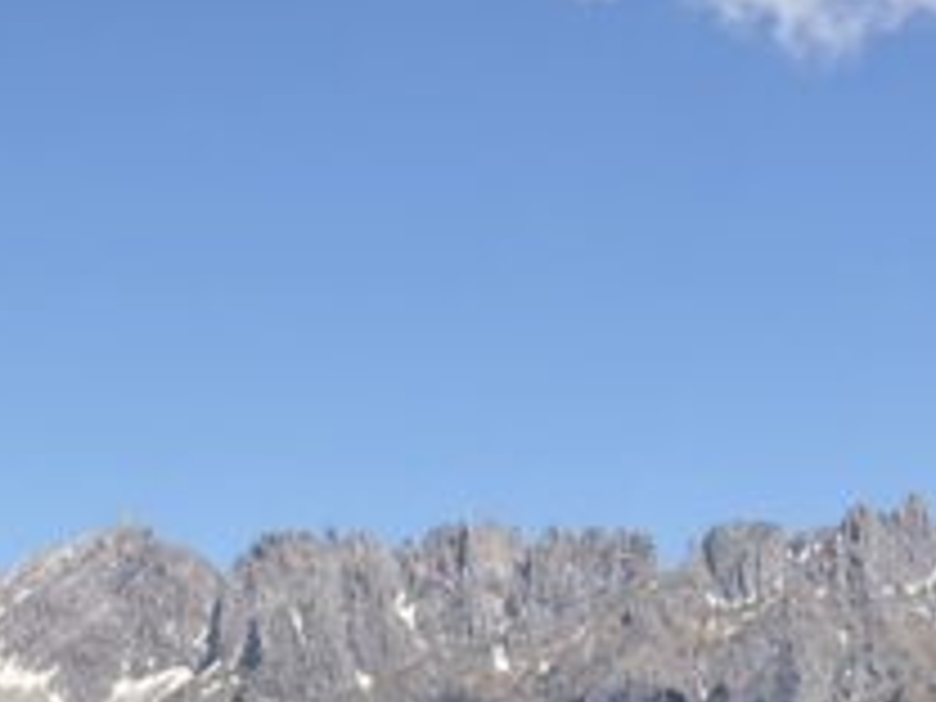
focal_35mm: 177
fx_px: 4786
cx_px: -531
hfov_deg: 10.7
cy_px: 958
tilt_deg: +0.4
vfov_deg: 8.3
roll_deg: -0.7
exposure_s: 1/5587
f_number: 1.78
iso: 64
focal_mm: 6.76
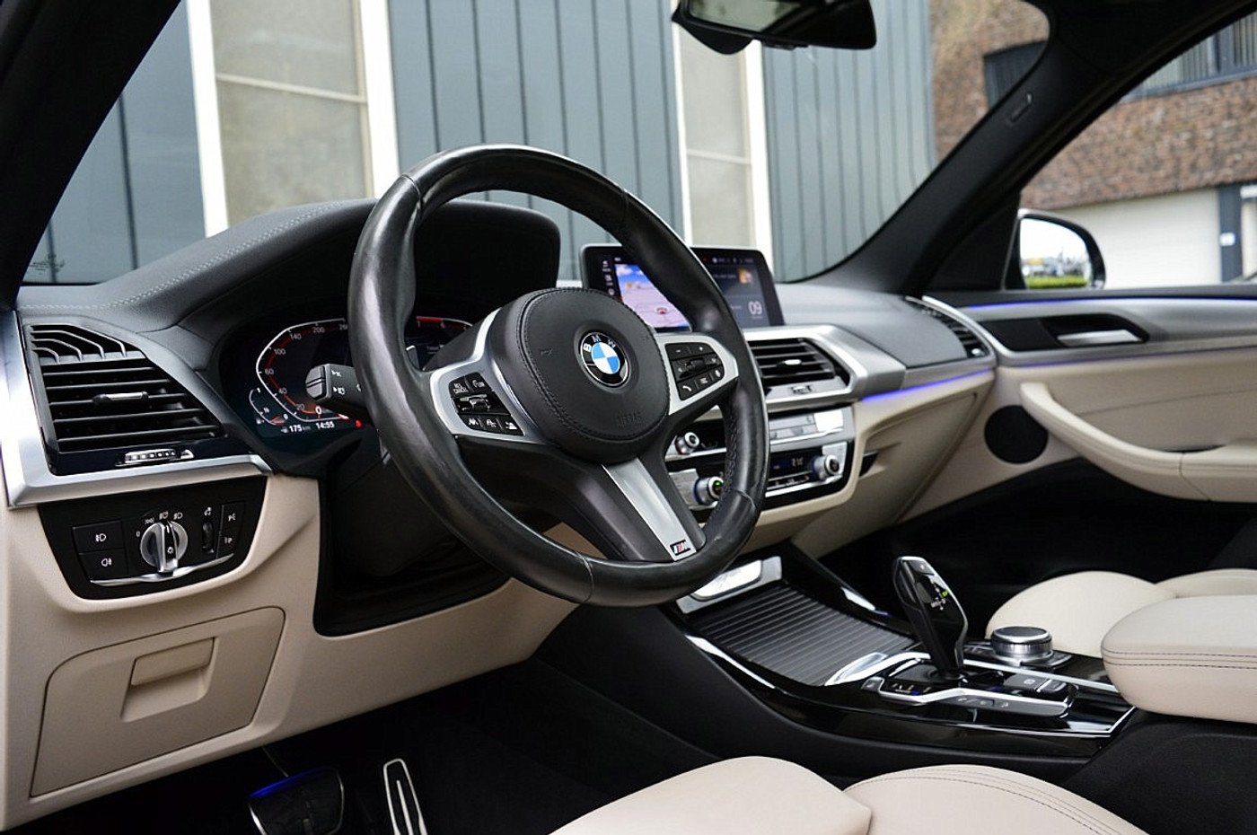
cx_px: 628
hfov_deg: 67.4
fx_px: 942
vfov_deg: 47.8
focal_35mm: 27
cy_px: 418
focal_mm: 18
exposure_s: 1/60
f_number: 4.5
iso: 800
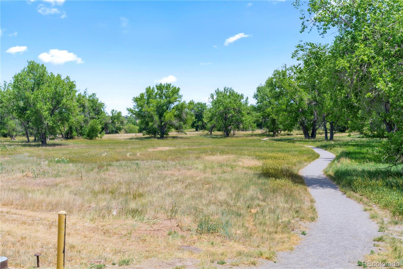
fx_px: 392
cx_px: 202
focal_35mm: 35
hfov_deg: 54.4
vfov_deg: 37.8
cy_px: 134
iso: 100
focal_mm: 35
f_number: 11
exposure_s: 1/125
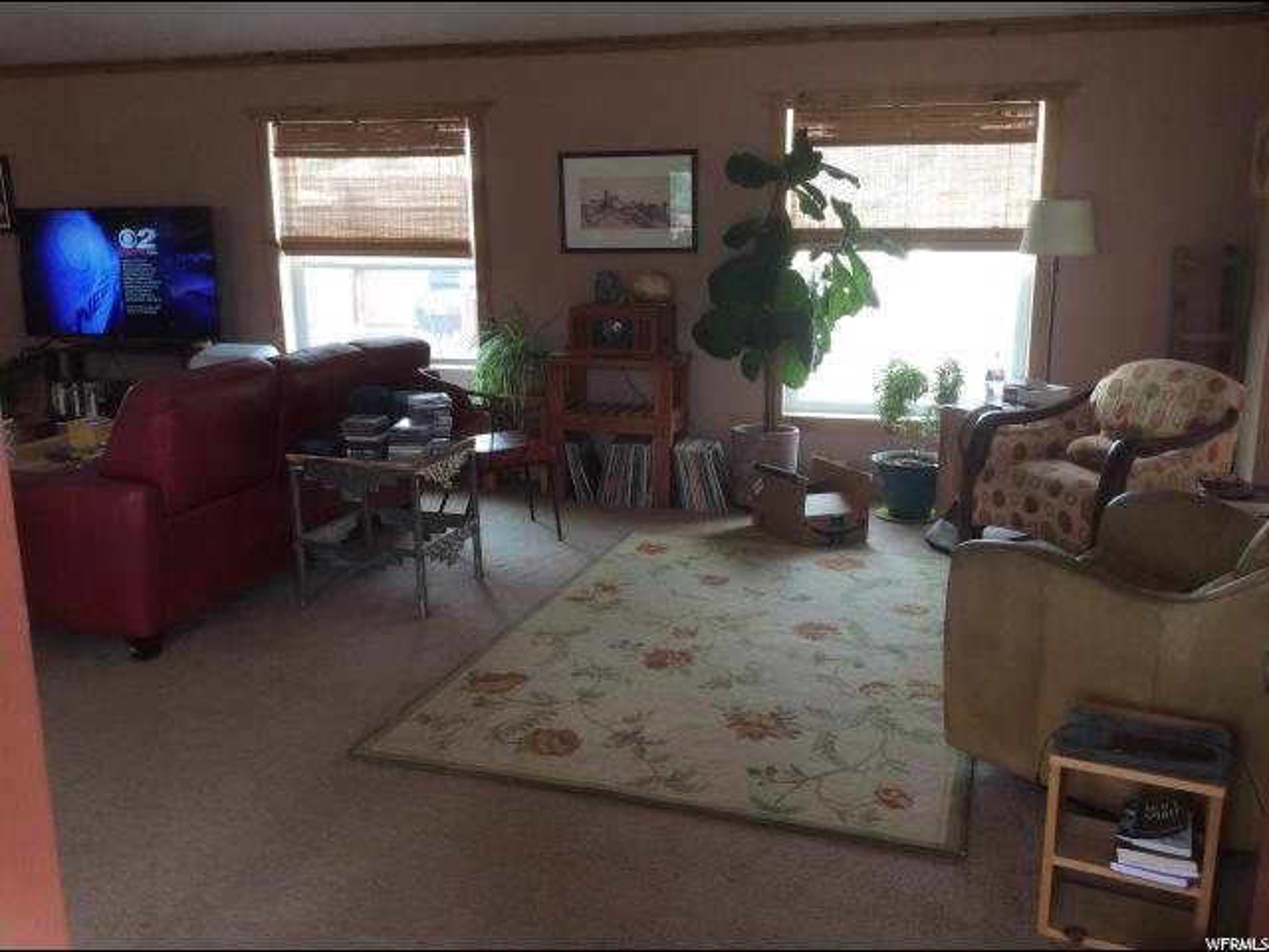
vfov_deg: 44.2
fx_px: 1173
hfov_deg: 56.8
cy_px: 476
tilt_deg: -11.3
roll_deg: +2.4
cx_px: 634
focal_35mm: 32
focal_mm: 3.3
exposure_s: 1/24
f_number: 2.4
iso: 50
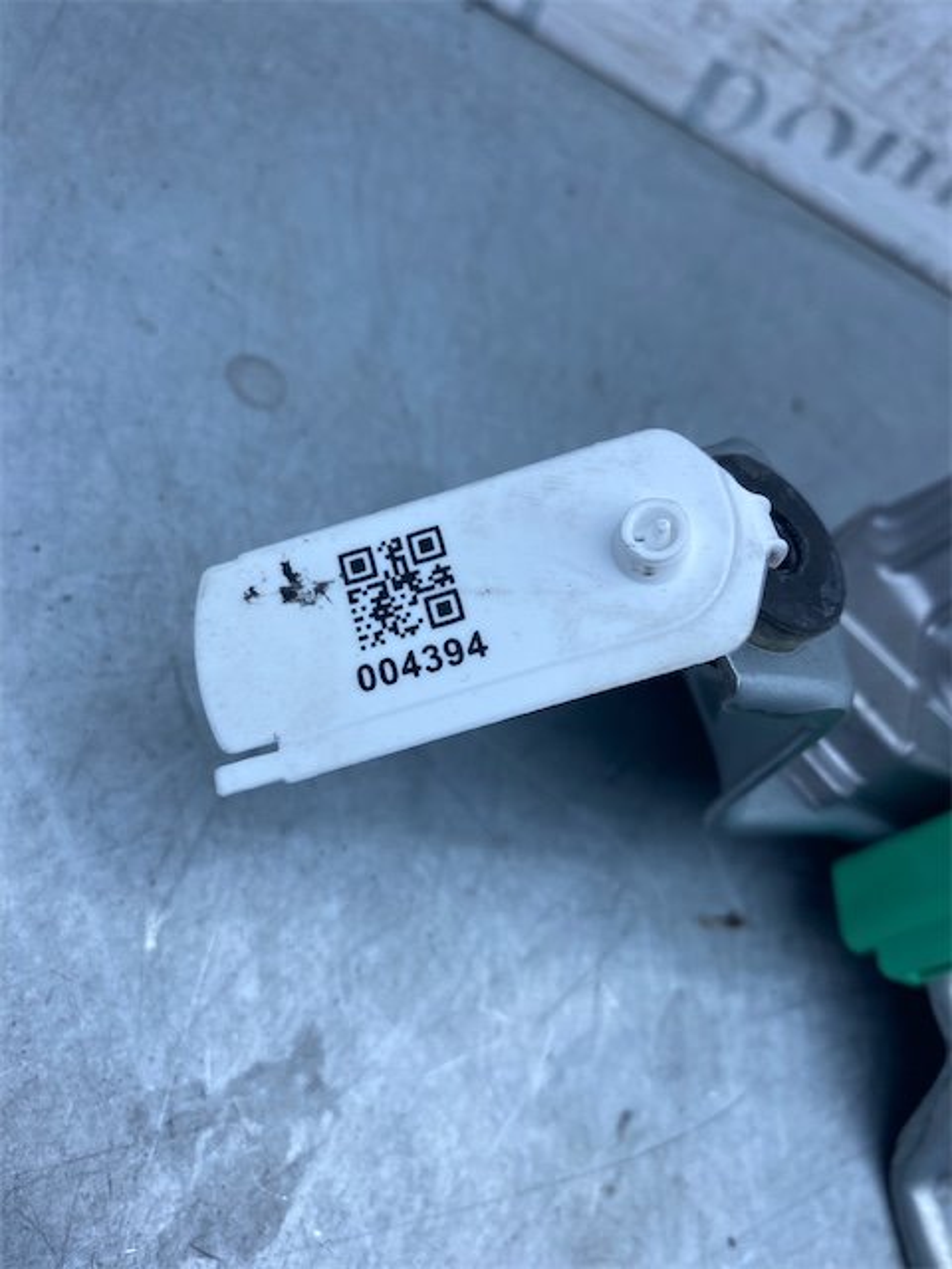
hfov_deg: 53.1
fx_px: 953
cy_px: 634
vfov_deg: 67.3
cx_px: 476
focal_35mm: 26
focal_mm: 4.25
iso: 32
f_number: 1.8
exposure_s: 1/912
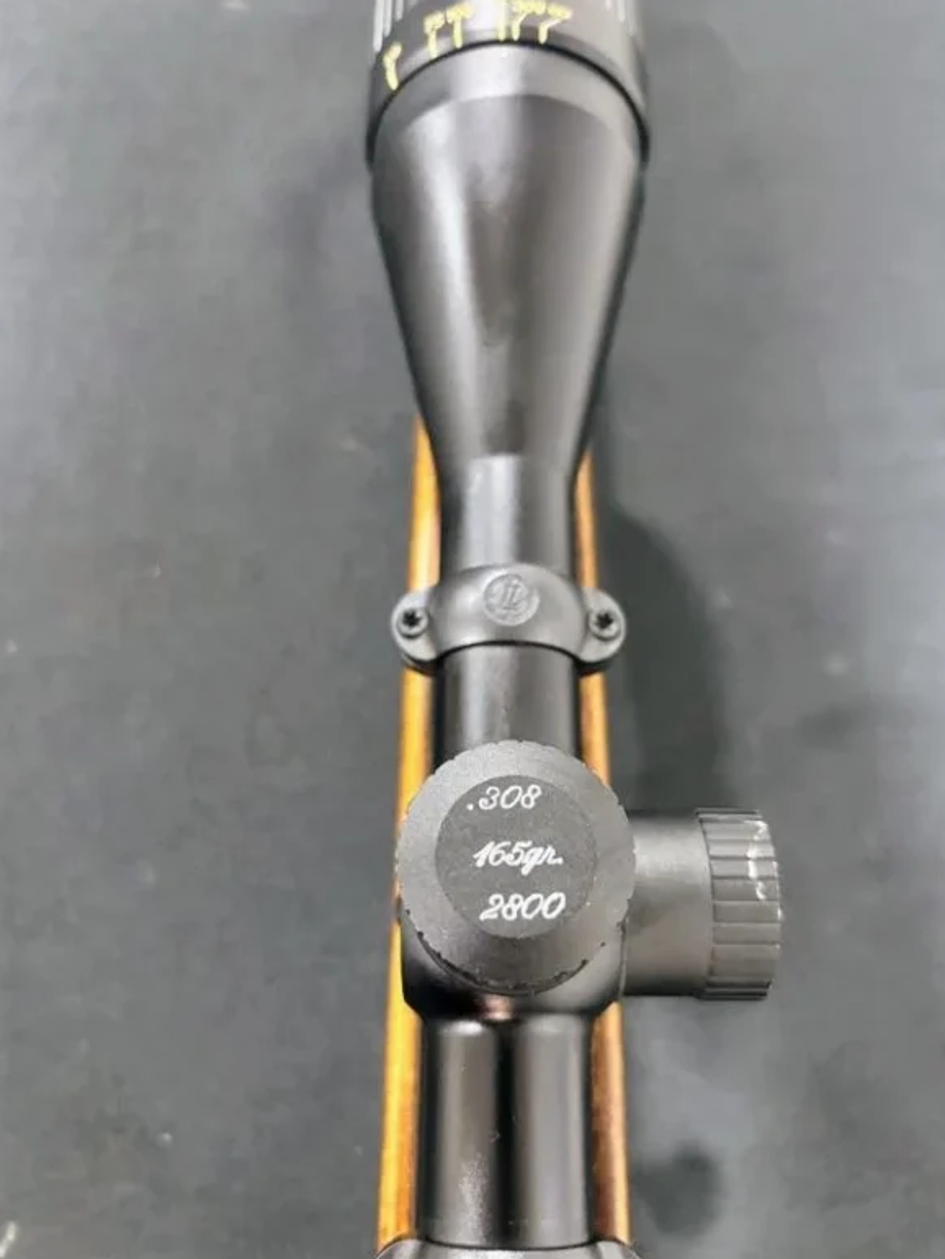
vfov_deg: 65.3
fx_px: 982
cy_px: 639
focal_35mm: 27
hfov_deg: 51.4
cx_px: 463
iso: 640
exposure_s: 1/30
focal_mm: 5.96
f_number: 1.6
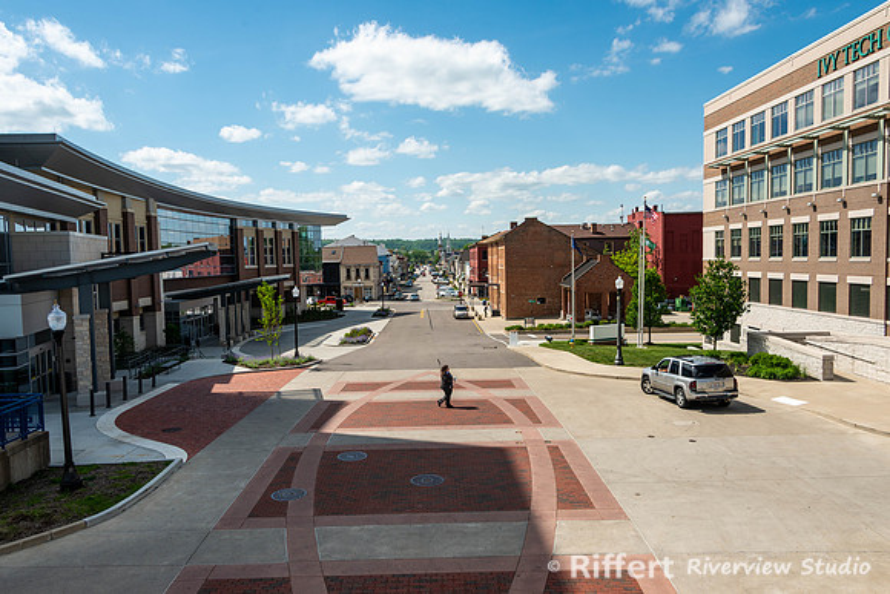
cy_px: 297
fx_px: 692
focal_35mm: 28
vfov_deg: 46.4
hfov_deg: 65.5
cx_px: 445
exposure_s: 1/250
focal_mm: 28
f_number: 9
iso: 100
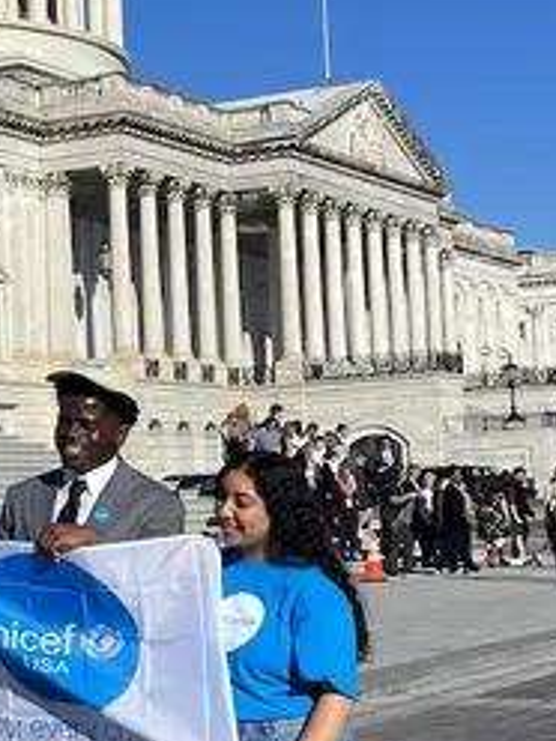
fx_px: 1435
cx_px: -143
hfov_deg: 20.3
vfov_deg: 29.0
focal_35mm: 67
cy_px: 406
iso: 50
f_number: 1.5
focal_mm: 5.7
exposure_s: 1/8696
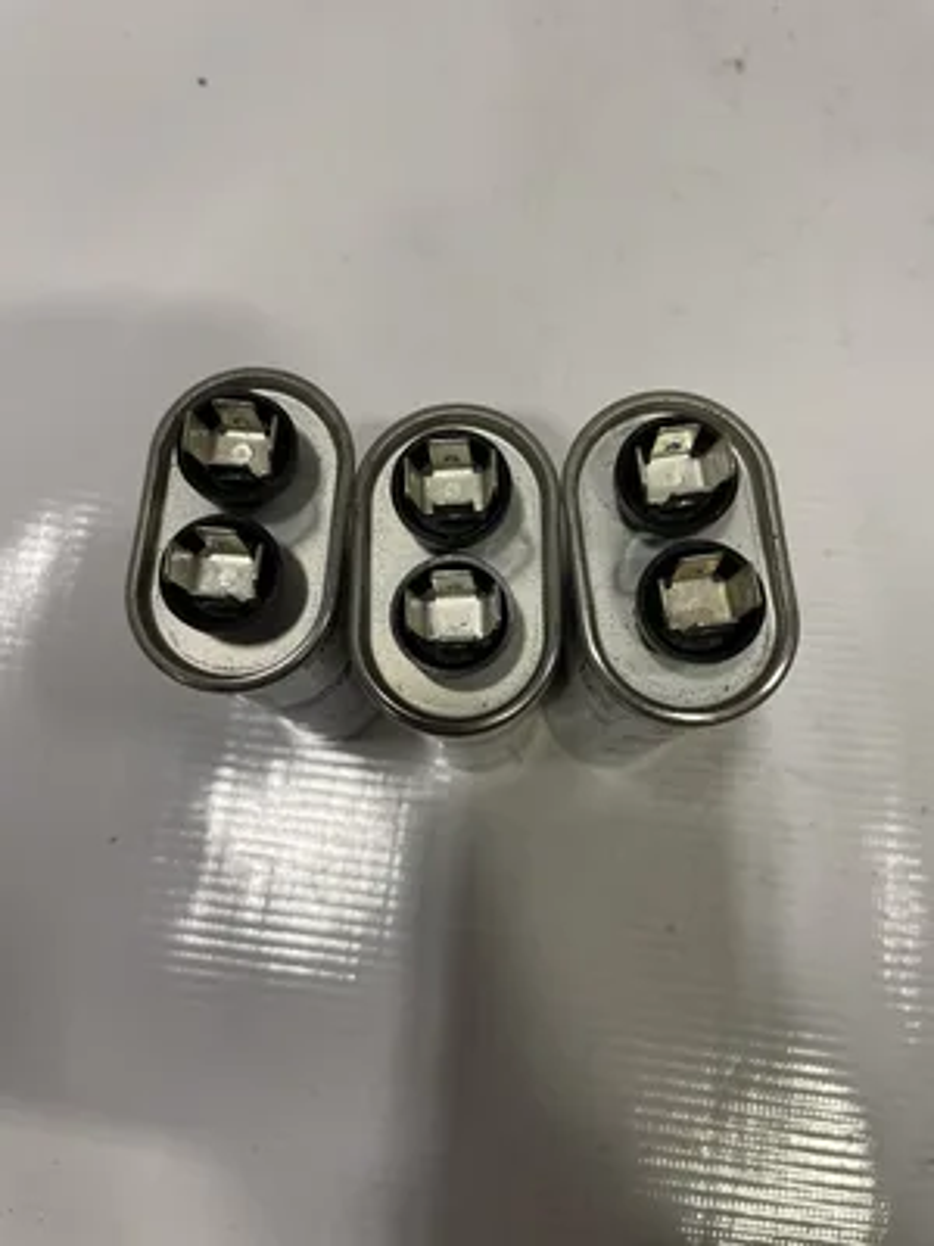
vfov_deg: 67.3
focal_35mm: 26
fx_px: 935
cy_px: 623
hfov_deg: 53.1
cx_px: 467
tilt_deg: -76.9
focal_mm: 4.2
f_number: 1.6
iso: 125
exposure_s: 1/120
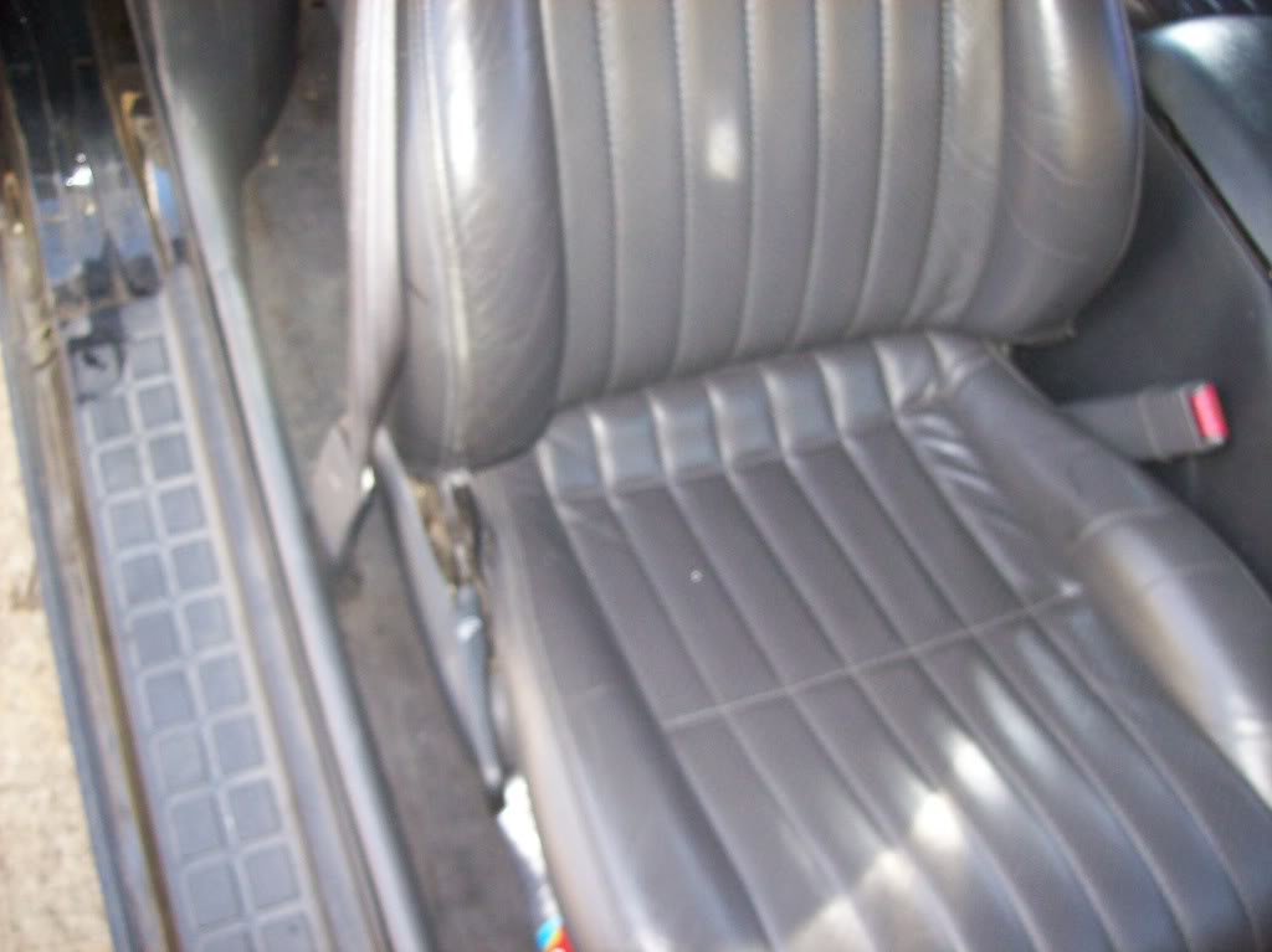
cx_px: 636
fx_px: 1322
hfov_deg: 51.4
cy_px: 476
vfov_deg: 39.6
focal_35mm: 36
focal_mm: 6
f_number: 2.7
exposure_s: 1/64
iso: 200
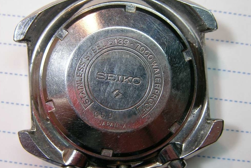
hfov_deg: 35.0
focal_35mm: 57
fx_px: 397
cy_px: 82
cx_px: 124
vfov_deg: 23.8
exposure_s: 1/30.7
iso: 100
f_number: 3.6
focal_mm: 8.3
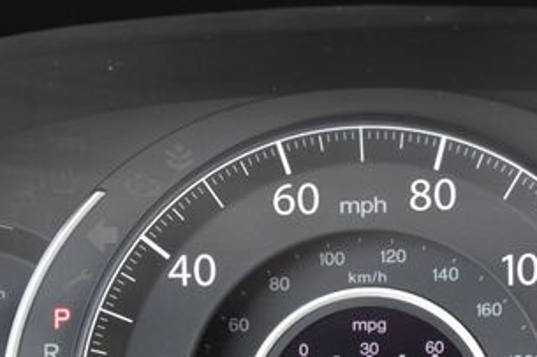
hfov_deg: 11.9
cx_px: 363
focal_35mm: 173
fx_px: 2580
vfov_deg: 7.9
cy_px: 348
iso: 400
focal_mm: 55
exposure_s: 1/25
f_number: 7.1
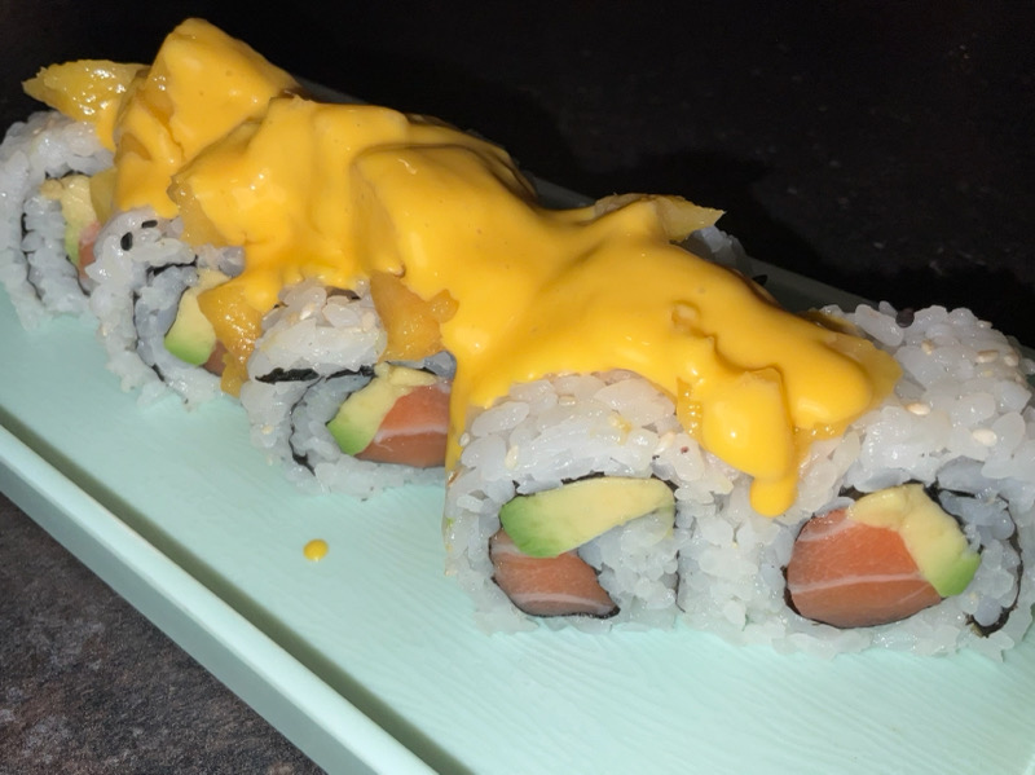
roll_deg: +2.8
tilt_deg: -41.7
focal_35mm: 29
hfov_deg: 61.7
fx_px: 867
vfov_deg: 48.2
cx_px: 518
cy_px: 388
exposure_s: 1/391
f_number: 1.8
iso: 16
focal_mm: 3
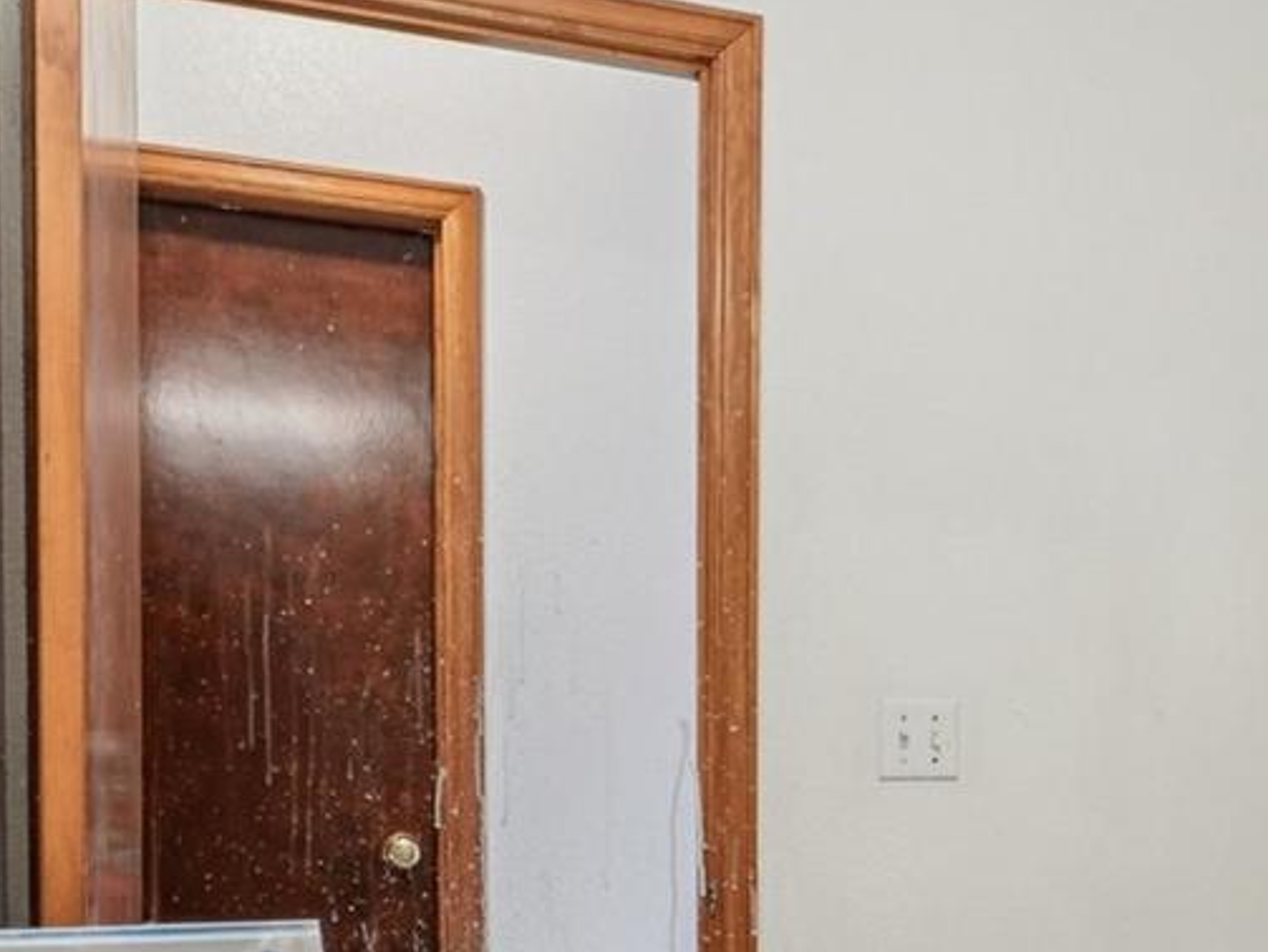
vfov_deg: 25.6
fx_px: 2016
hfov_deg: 30.7
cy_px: 889
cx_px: 1432
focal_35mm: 55
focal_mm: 12
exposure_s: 1/30
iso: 500
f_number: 8
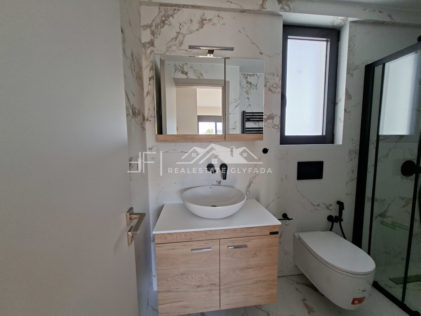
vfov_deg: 89.9
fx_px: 158
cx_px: 210
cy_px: 158
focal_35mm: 13
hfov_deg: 106.2
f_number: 2.2
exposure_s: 1/40
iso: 40
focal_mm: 1.74
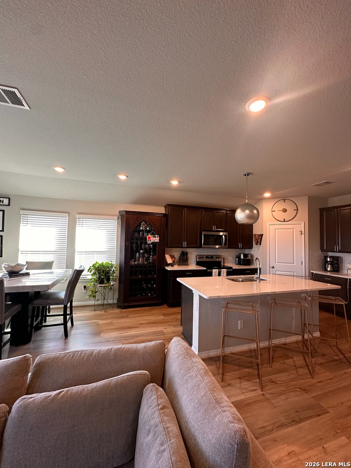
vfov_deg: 102.1
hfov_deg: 85.7
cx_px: 176
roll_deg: -2.5
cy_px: 234
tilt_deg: +2.9
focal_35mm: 14
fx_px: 189
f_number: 2.2
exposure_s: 1/60
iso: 200
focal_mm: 2.22
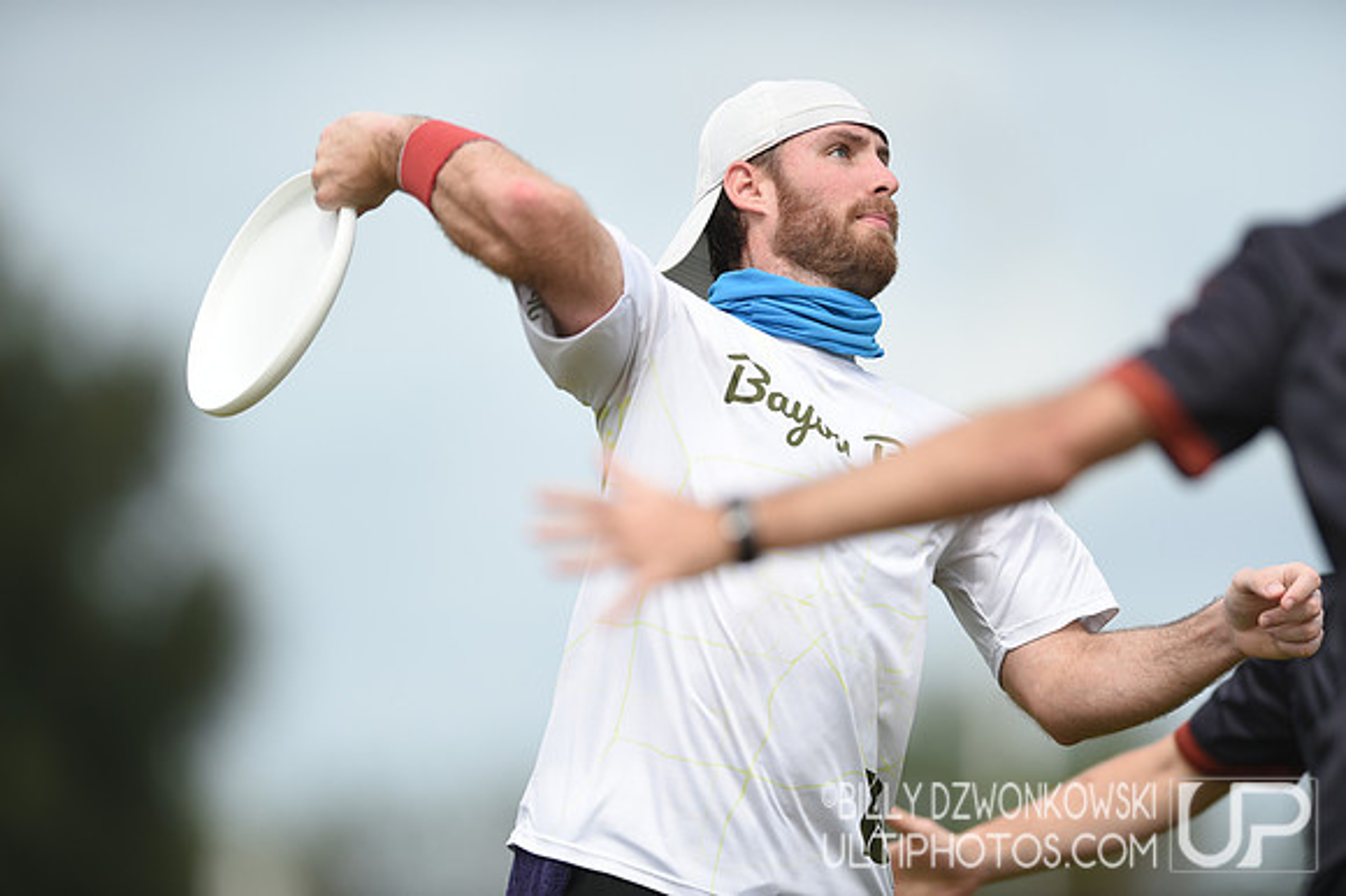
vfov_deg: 3.4
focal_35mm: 400
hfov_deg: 5.2
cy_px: 448
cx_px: 673
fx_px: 14946
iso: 100
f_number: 2.8
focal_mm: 400
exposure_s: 1/1600
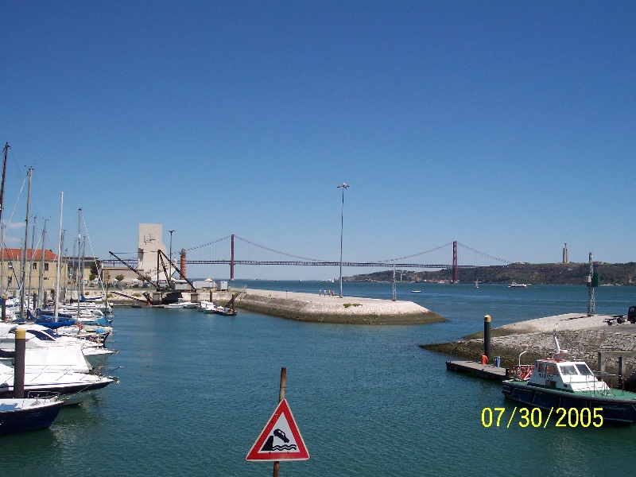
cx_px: 318
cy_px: 238
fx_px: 698
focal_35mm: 38
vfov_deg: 37.7
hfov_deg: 49.0
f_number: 4.8
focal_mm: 8
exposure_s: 1/1000
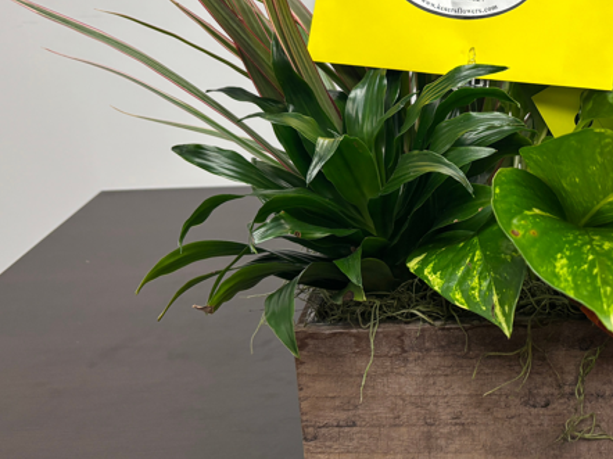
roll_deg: +0.8
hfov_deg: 34.3
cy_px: 81
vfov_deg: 26.9
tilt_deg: -14.5
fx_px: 938
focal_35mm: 53
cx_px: 546
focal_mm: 5.96
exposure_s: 1/120
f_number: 1.6
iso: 80
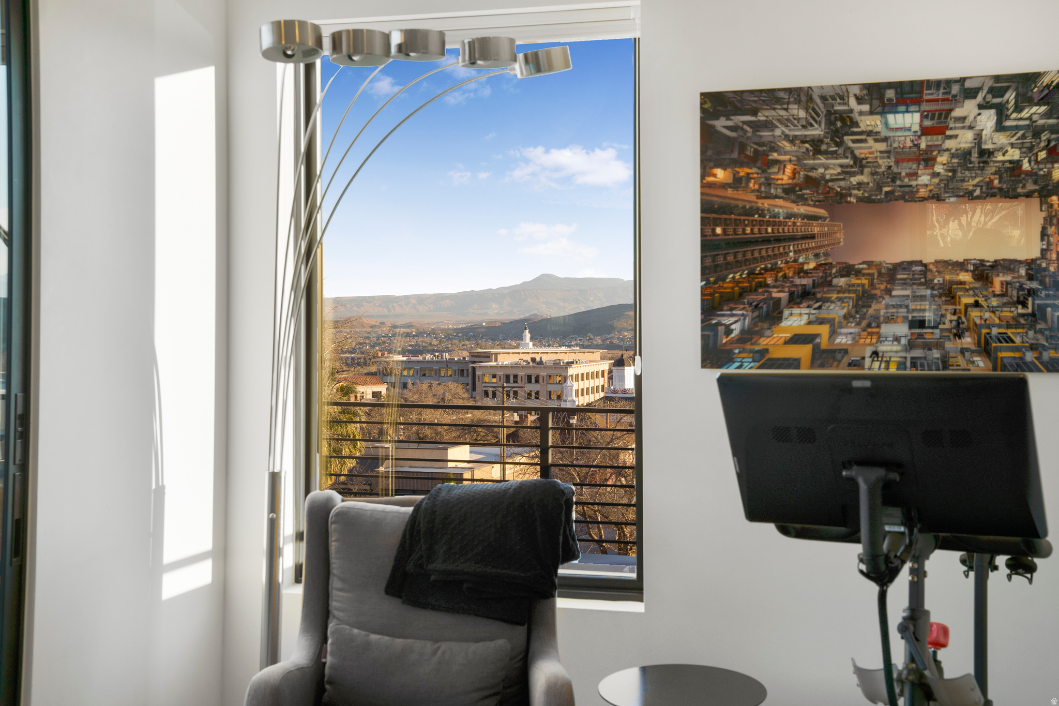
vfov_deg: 28.1
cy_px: 353
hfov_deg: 41.1
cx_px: 530
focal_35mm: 48
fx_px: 1412
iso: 250
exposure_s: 1/40
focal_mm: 48
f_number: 9
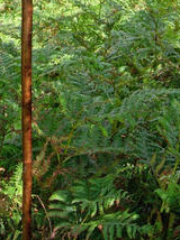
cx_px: -1
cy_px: -2
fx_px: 639
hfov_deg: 15.7
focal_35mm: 92
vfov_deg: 20.6
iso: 64
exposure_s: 1/406
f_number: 2.8
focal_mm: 7.8
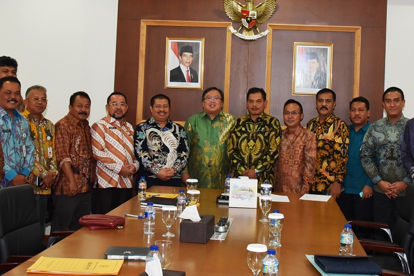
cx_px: 207
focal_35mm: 32
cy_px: 138
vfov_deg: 41.1
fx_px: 368
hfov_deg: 58.7
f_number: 10
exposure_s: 1/60
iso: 3200
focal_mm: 32
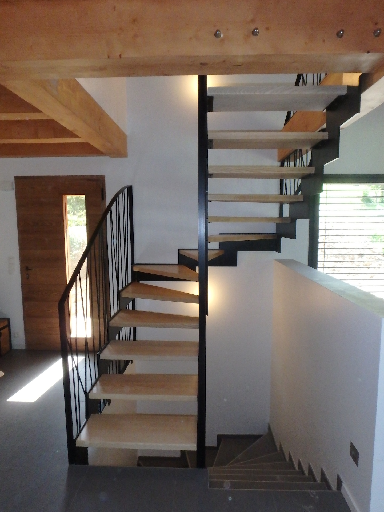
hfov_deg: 63.4
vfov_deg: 79.0
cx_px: 192
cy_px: 256
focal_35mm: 21
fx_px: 311
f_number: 6
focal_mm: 3.7
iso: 800
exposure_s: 1/60
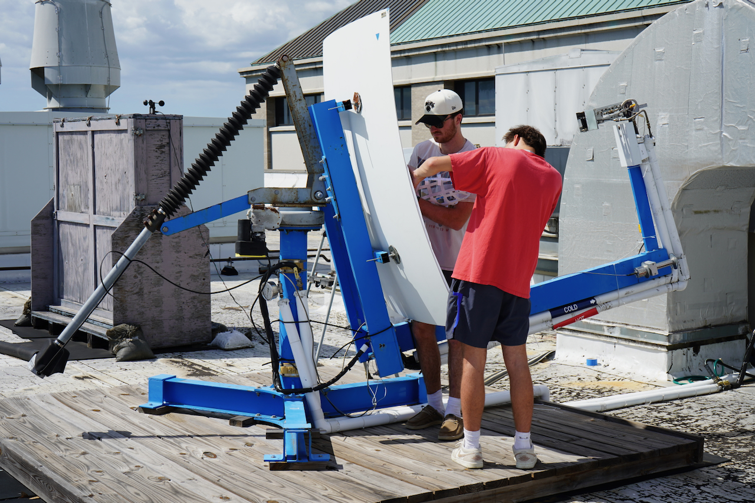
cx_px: 378
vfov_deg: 26.5
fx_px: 1070
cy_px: 252
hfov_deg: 38.9
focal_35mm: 51
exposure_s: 1/200
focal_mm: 51
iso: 100
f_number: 11
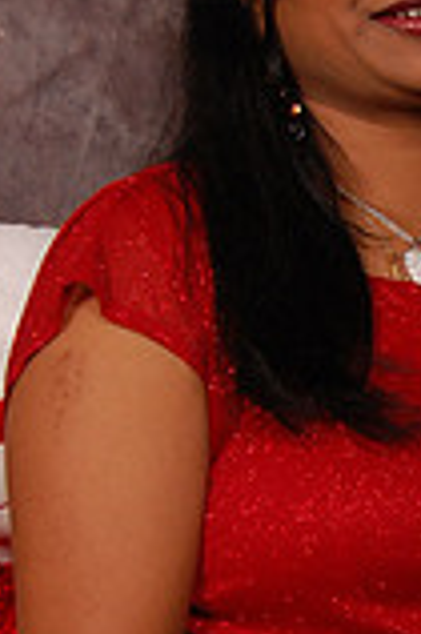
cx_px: 746
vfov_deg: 11.6
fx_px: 3094
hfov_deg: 7.6
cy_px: 534
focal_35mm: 176
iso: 400
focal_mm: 32
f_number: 5.6
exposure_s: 1/200
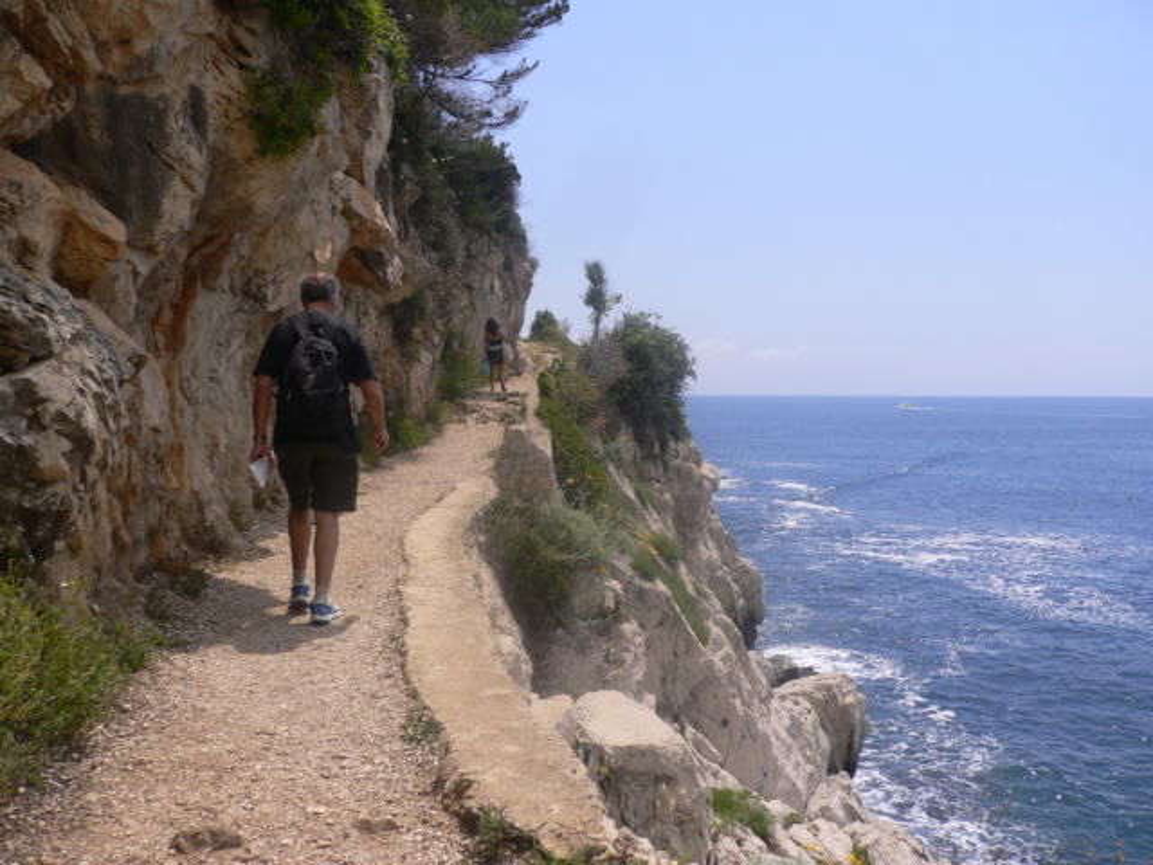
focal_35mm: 35
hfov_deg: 52.6
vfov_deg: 40.7
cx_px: 576
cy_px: 432
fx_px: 1166
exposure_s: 1/500
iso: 80
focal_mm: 5.8
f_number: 5.6
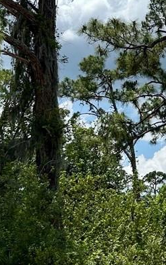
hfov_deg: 11.5
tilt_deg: +10.6
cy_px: 117
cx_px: 192
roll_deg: -1.1
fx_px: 811
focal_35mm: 112
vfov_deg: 18.6
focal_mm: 5.7
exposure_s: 1/7463
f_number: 1.5
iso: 50
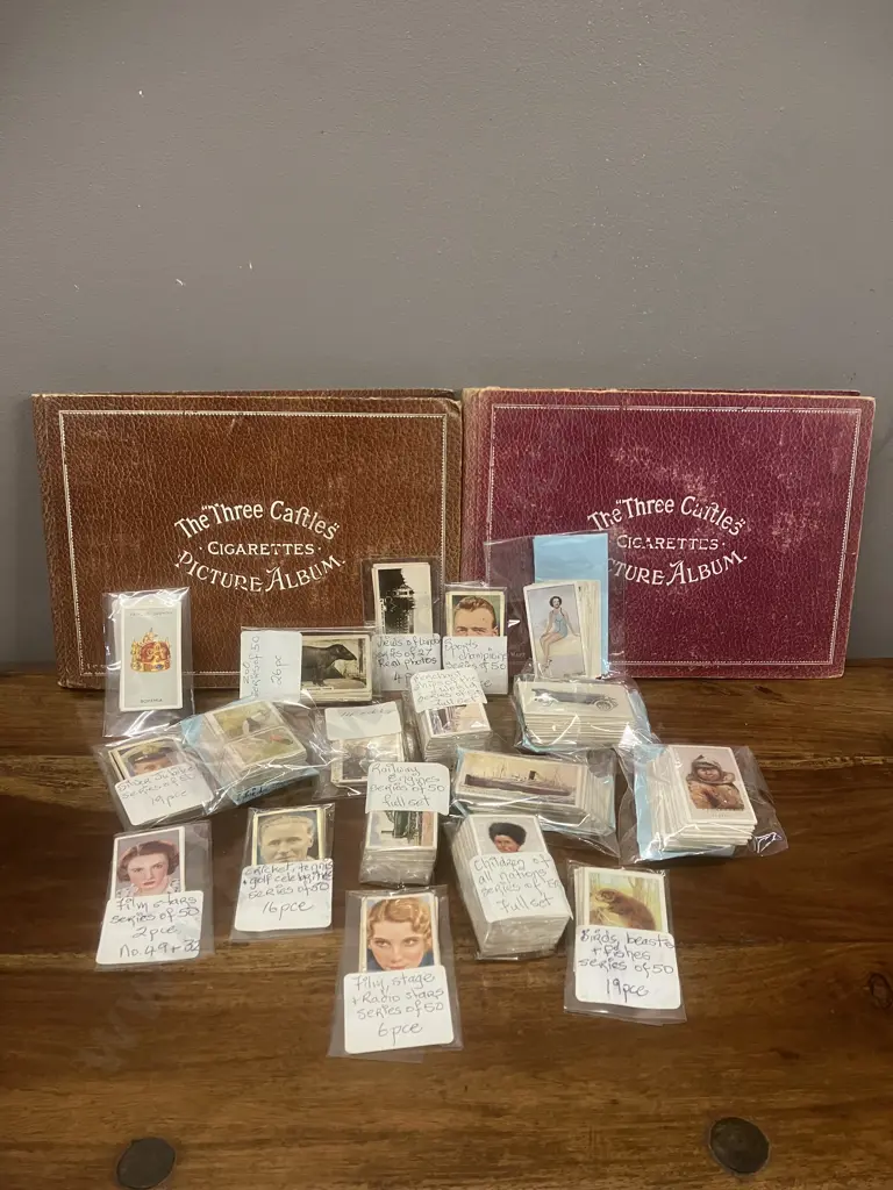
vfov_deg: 63.4
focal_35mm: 28
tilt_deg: -27.0
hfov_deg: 49.7
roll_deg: -0.4
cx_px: 446
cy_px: 595
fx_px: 963
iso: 160
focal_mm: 3.99
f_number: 1.8
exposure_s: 1/50
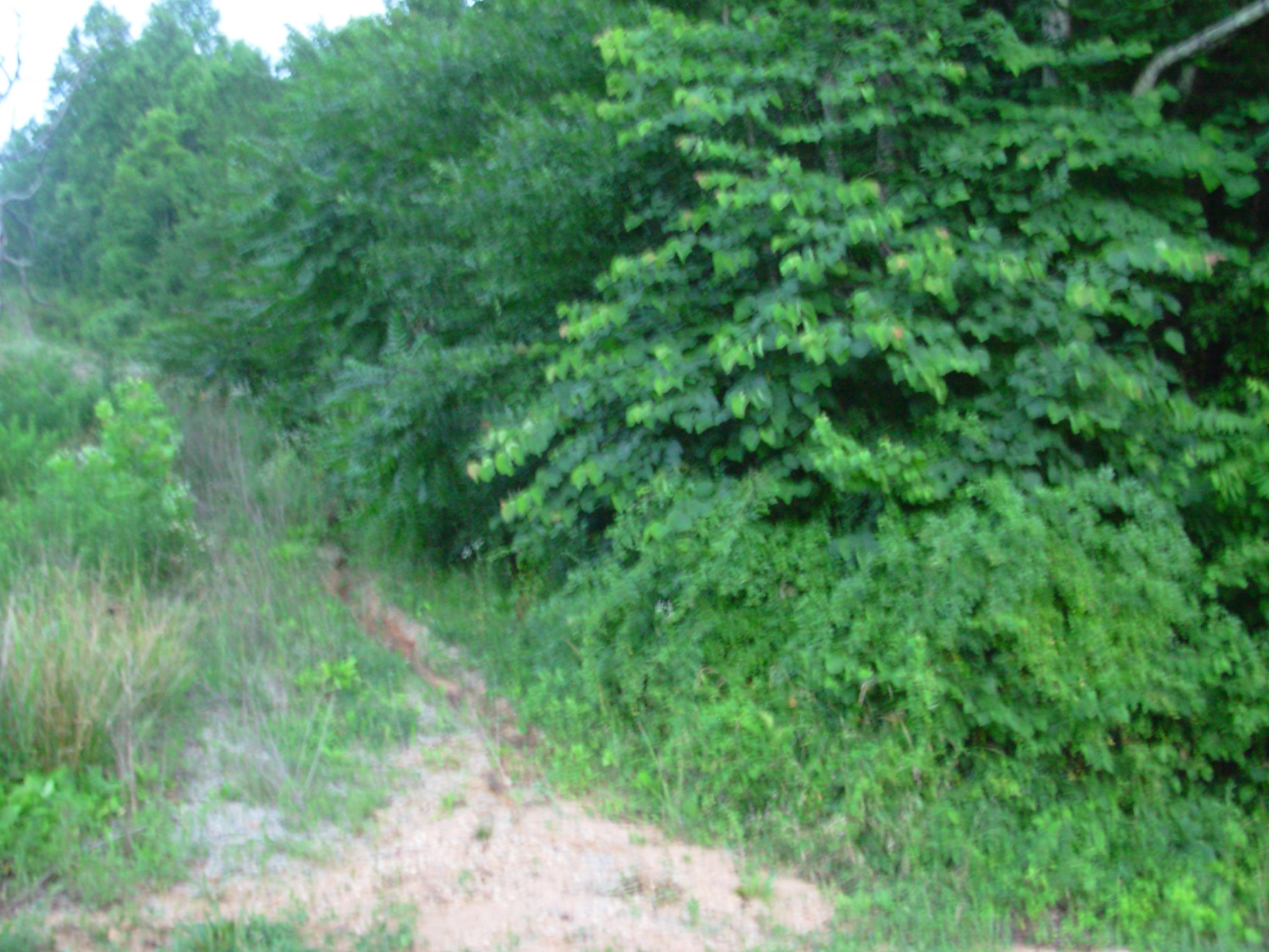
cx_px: 634
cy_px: 476
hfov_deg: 49.0
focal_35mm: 38
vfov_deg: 37.7
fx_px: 1393
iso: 159
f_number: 2.9
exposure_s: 1/1.5
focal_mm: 6.3
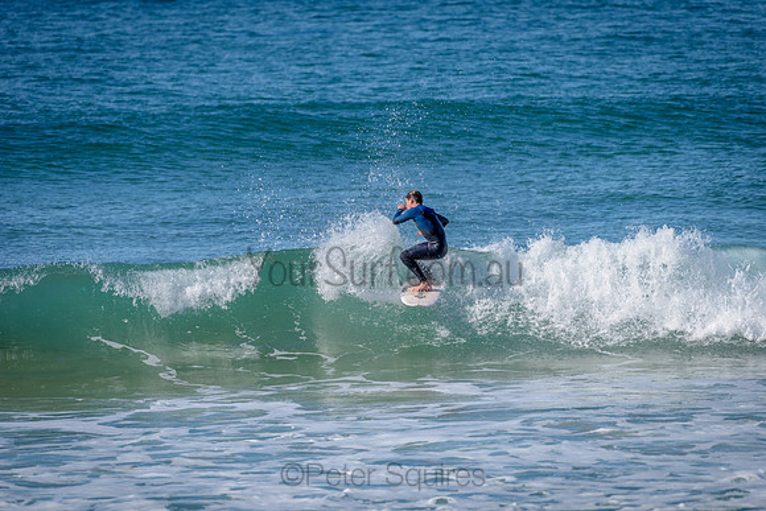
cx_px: 383
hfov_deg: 4.1
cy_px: 256
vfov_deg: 2.8
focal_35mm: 500
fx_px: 10641
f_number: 5.6
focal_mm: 500
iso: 140
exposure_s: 1/2000
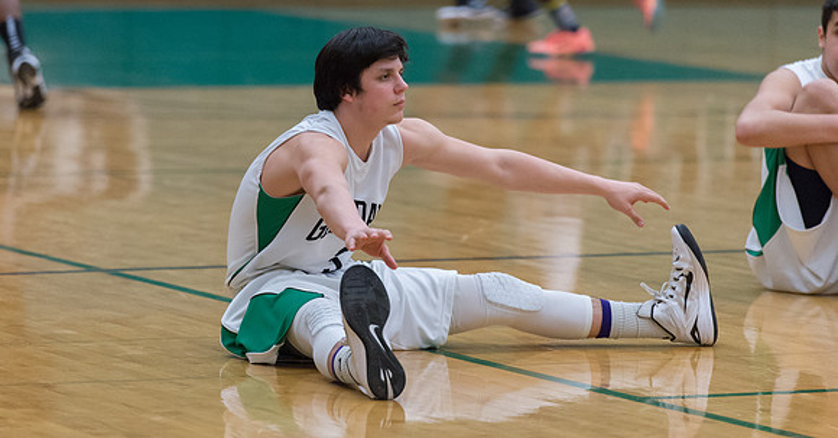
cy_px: 169
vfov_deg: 4.4
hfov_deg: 8.5
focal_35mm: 258
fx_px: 5644
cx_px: 364
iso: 5000
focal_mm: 200
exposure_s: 1/500
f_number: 3.5
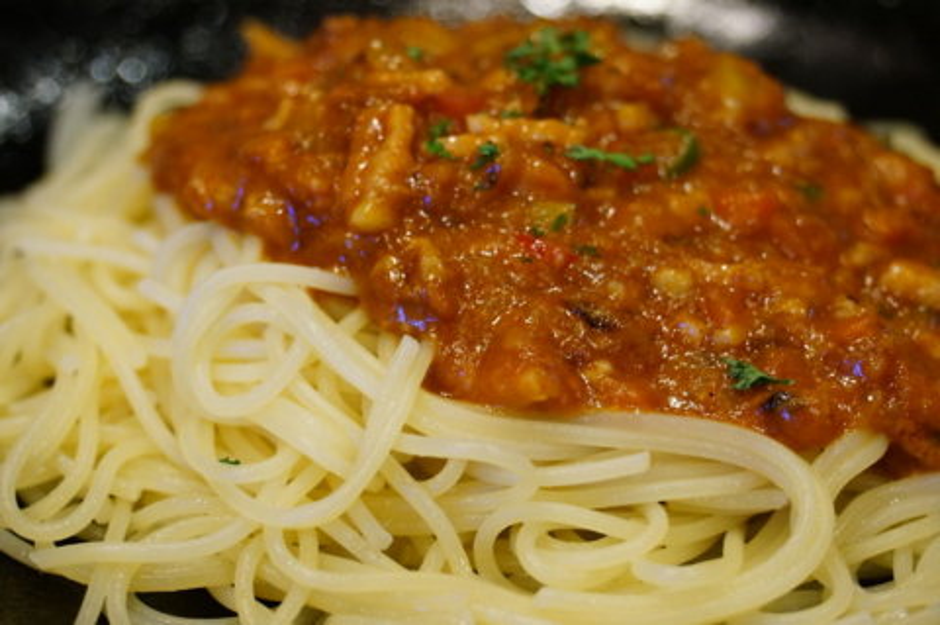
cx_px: 470
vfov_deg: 15.7
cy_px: 312
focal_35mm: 87
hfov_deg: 23.4
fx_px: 2269
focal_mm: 58
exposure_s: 1/40
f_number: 5.6
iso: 3200
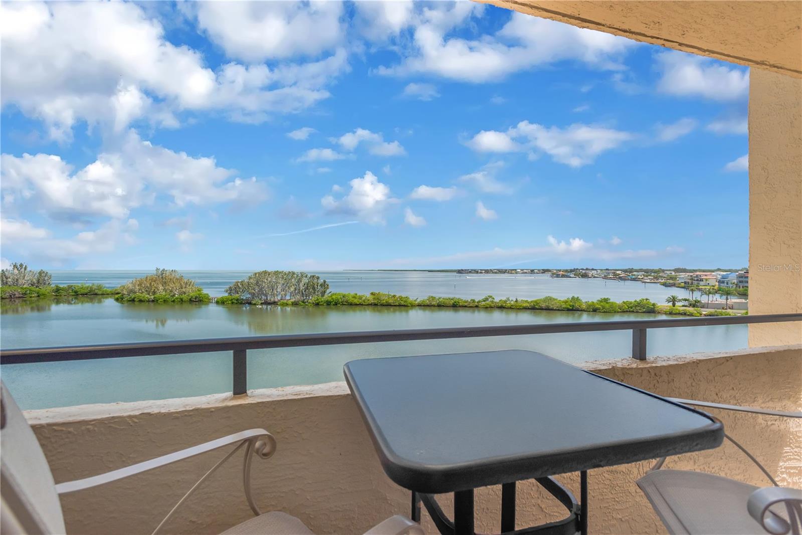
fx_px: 379
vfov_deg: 70.5
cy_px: 268
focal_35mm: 17
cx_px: 401
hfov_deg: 93.3
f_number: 6.3
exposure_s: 1/1250
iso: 400
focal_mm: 17
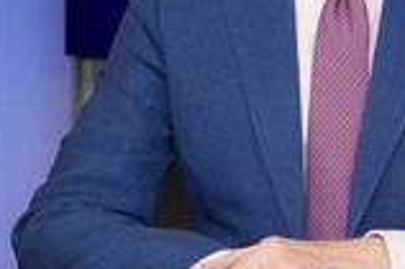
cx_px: 458
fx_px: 1247
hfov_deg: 17.7
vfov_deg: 12.2
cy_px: 3
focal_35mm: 111
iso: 2000
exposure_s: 1/160
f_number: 5
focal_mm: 39
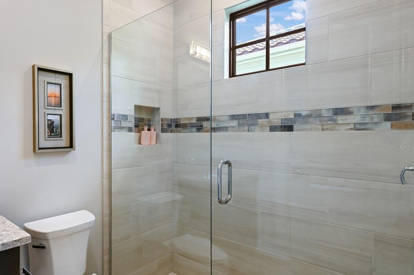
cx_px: 107
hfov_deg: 73.4
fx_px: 253
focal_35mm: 22
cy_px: 147
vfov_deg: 57.1
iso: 800
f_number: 8
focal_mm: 14
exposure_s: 1/30
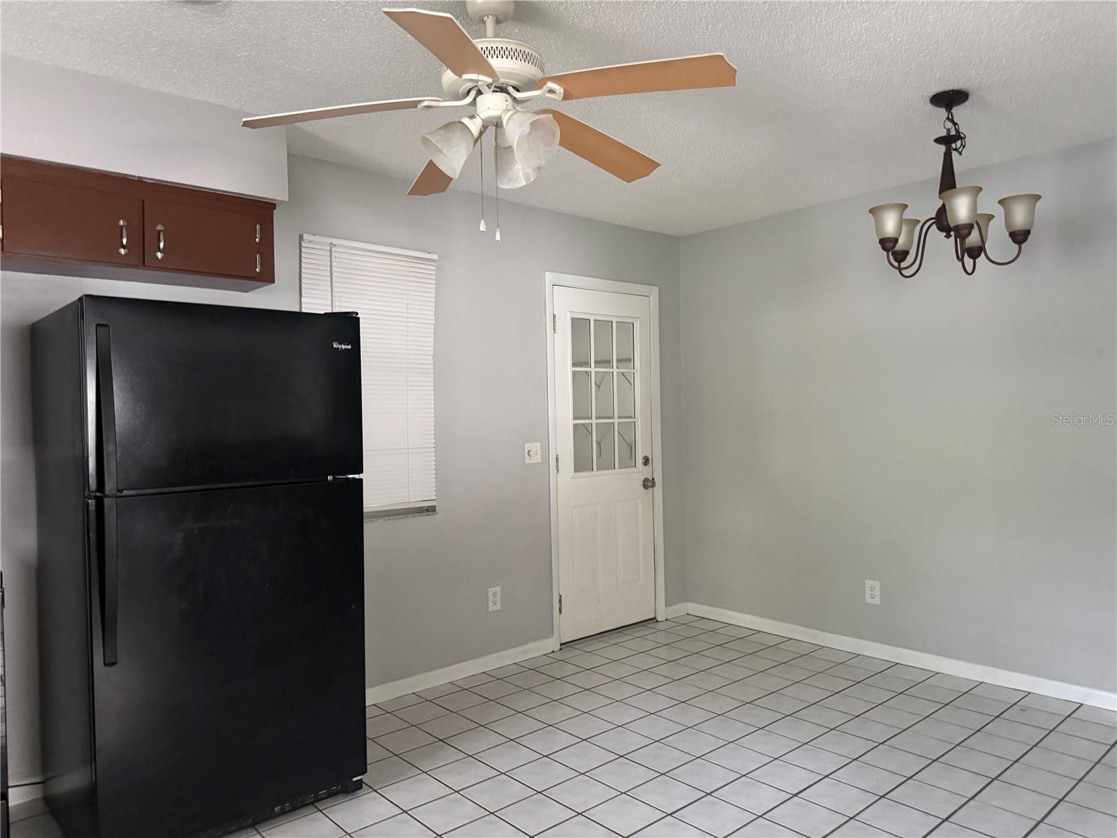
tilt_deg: -1.3
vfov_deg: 56.8
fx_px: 774
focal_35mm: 24
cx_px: 558
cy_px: 419
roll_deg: +0.8
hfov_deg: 71.6
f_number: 1.78
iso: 800
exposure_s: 1/40
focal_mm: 6.76
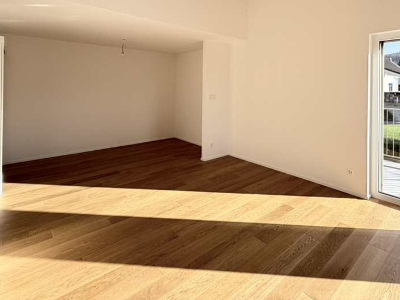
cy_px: 86
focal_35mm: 20
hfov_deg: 78.8
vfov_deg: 63.2
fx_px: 231
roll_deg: -0.5
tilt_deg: +1.0
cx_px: 270
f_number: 2.2
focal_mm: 2.22
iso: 40
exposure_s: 1/230
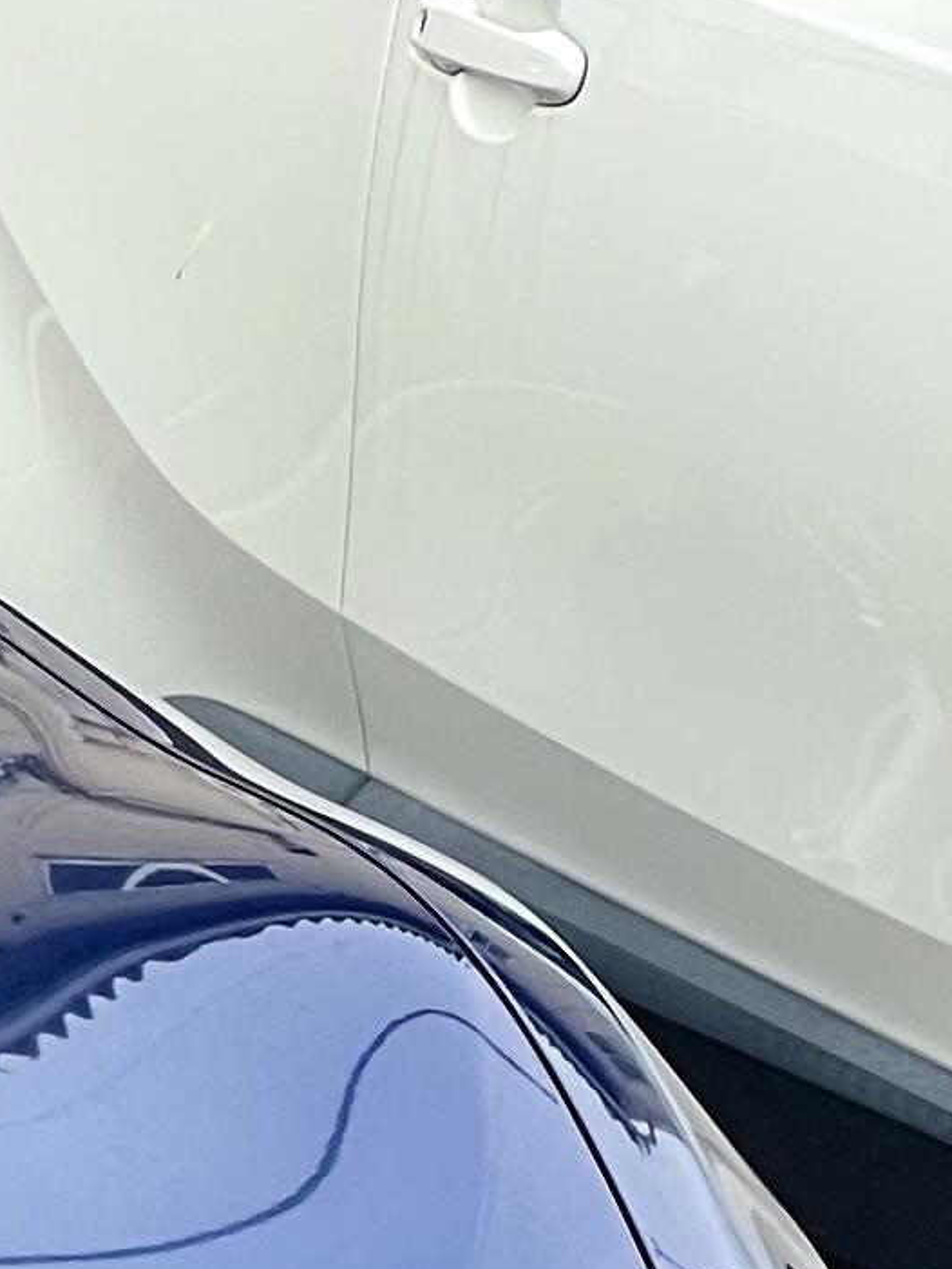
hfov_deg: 4.8
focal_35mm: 299
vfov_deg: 6.5
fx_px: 10961
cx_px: -1423
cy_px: 2393
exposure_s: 1/122
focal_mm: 6
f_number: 2
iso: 25
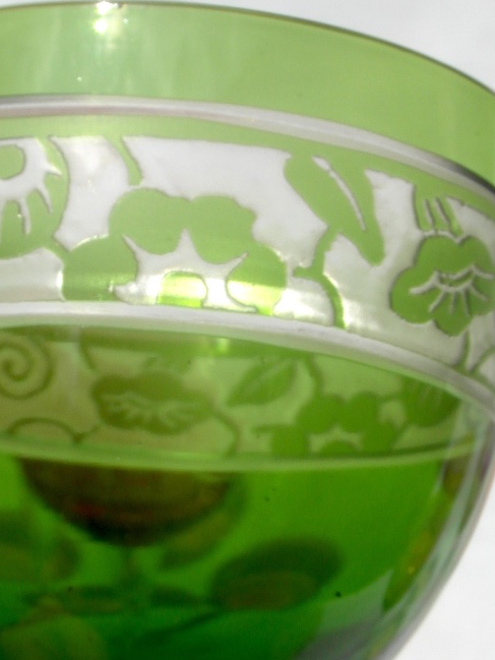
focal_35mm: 98
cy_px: 387
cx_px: 159
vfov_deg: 20.0
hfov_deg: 15.1
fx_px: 1868
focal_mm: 8.7
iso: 80
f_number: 6
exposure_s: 1/750
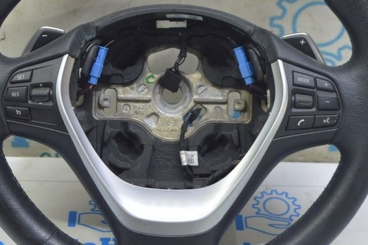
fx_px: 868
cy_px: 85
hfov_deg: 23.9
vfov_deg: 16.0
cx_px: 141
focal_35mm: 85
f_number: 5.6
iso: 400
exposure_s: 1/20
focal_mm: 29
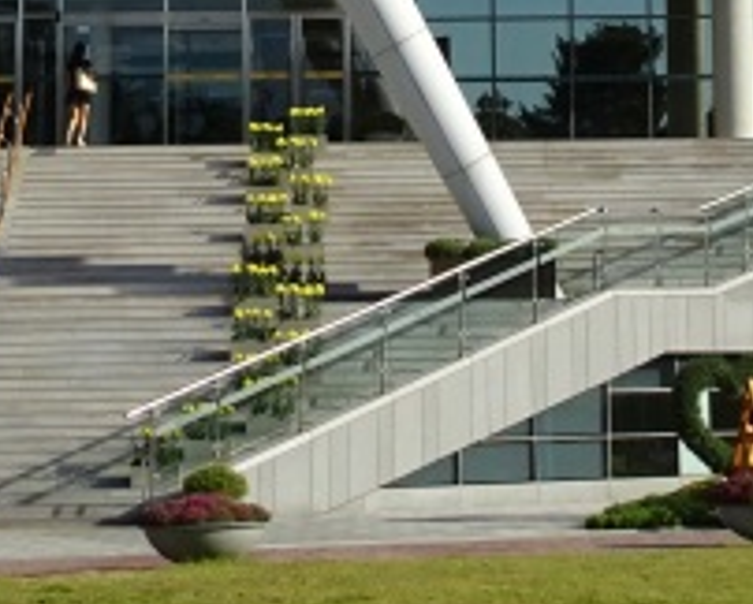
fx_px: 3235
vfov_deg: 10.3
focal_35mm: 145
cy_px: -321
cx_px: 503
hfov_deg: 13.3
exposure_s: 1/800
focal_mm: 5.09
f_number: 4
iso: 80
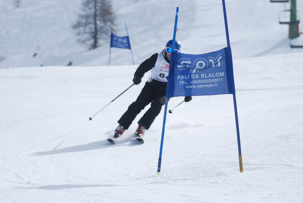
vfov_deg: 5.6
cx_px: 152
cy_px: 102
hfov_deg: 8.3
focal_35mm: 248
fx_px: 2086
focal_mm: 165
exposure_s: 1/1000
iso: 100
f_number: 5.3
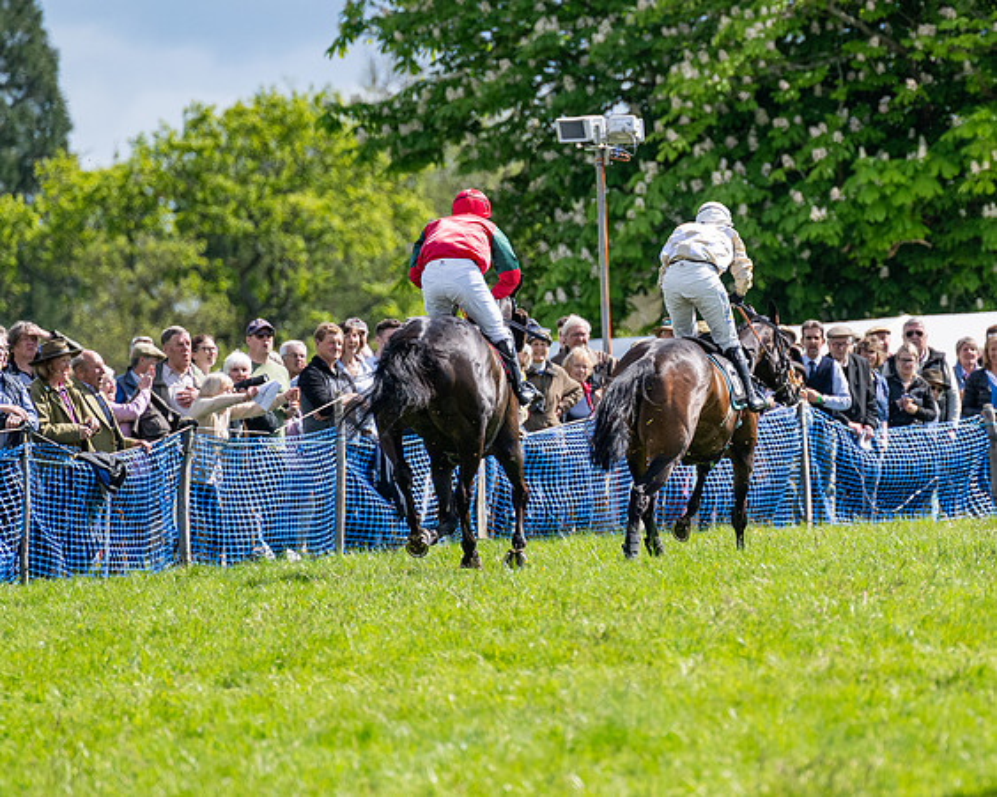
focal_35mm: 475
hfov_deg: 4.1
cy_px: 398
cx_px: 712
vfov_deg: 3.3
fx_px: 14007
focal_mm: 280
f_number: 4
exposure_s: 1/2500
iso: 400
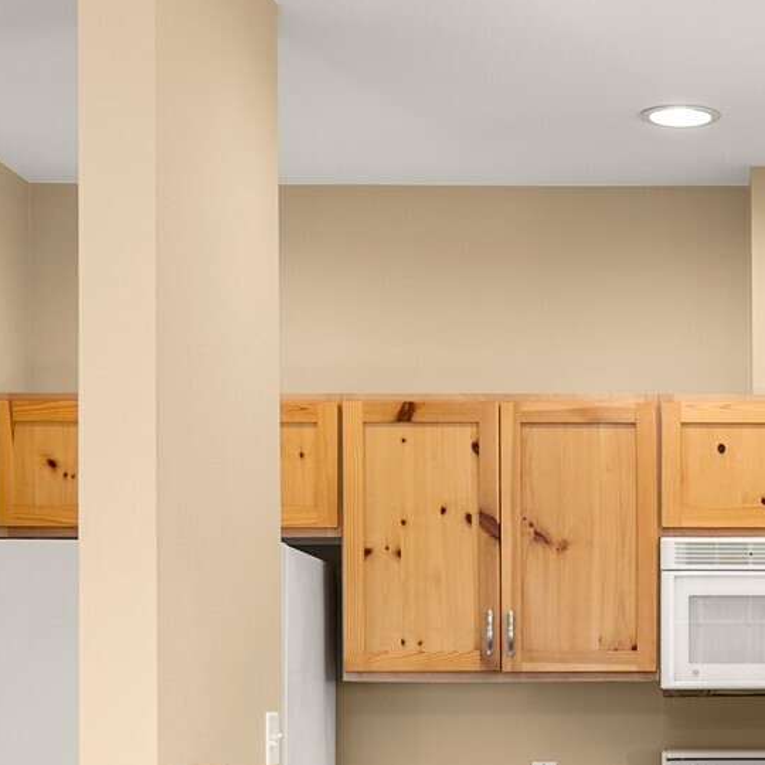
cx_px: 787
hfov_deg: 18.9
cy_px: 704
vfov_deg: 19.2
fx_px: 2220
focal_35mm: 89
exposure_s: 1/15
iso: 400
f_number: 2.8
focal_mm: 33.3
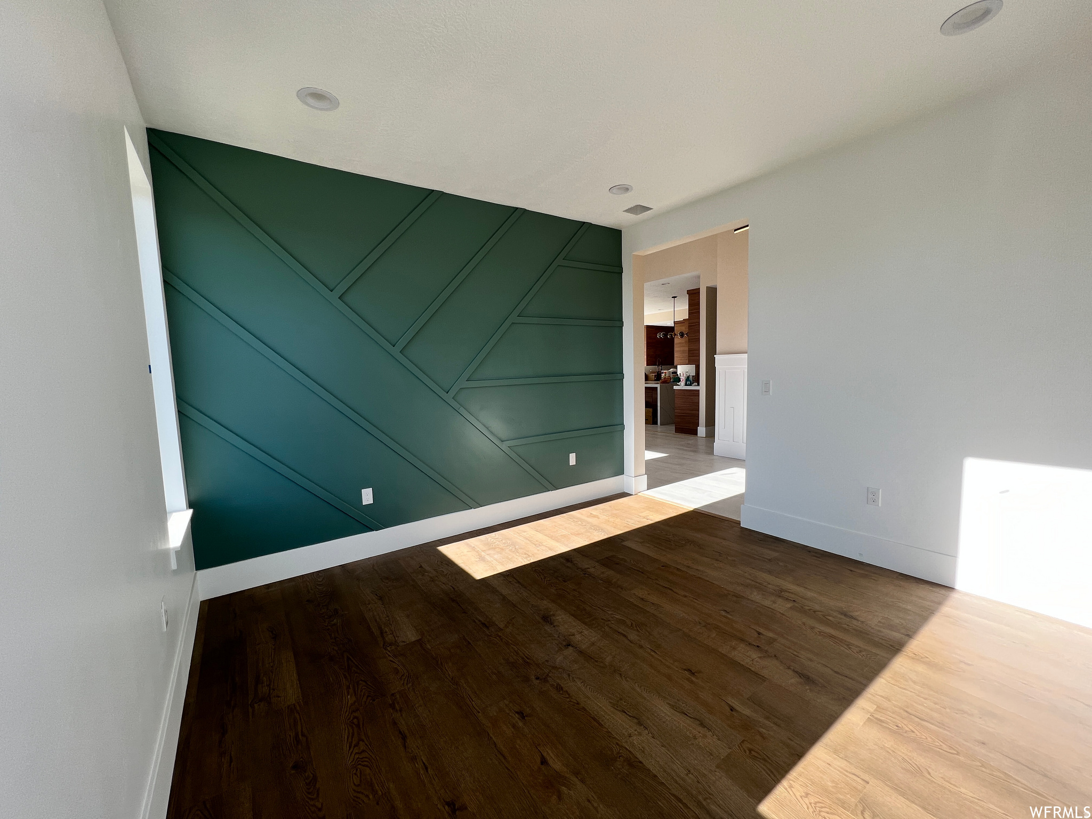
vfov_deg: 89.9
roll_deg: +1.3
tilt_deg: -5.5
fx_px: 410
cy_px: 410
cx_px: 546
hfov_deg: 106.2
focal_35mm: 13
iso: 32
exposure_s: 1/242
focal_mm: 1.57
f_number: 1.8
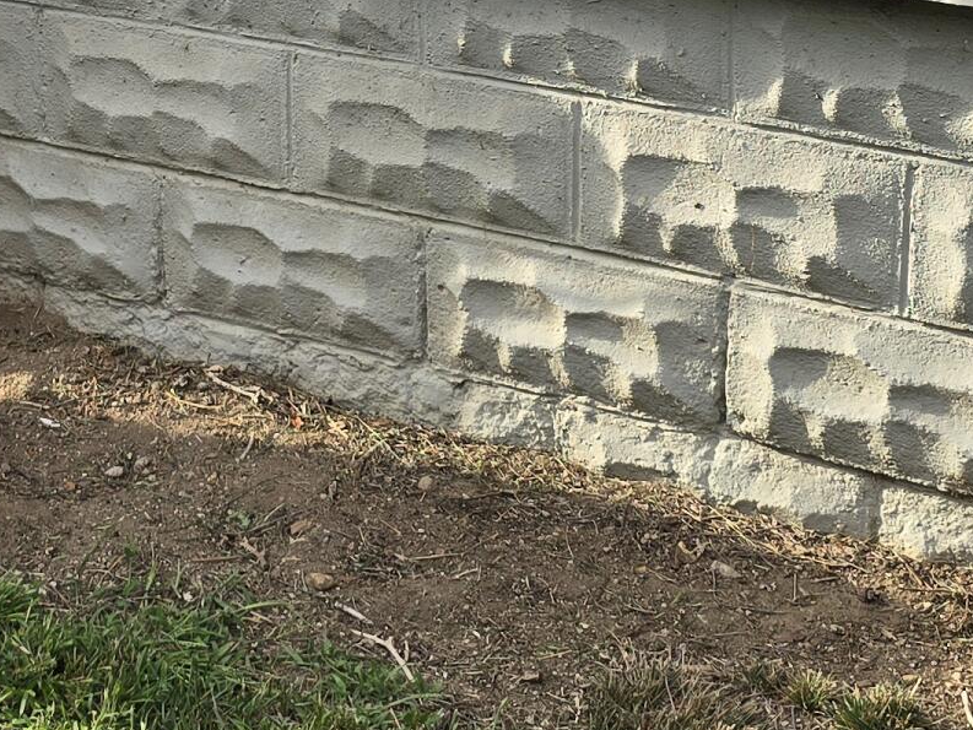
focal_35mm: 87
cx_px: 237
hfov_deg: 22.3
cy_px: -119
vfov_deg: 16.4
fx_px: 2446
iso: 12
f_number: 1.7
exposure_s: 1/190
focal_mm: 6.3
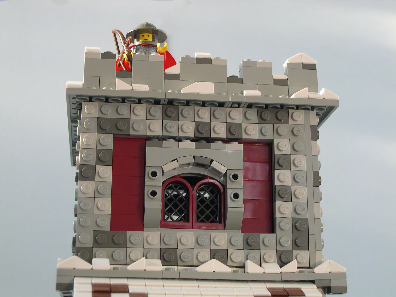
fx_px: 766
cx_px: 198
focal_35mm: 67
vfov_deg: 21.9
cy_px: 148
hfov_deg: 29.0
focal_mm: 14.2
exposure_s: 1/7.7
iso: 100
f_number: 3.7
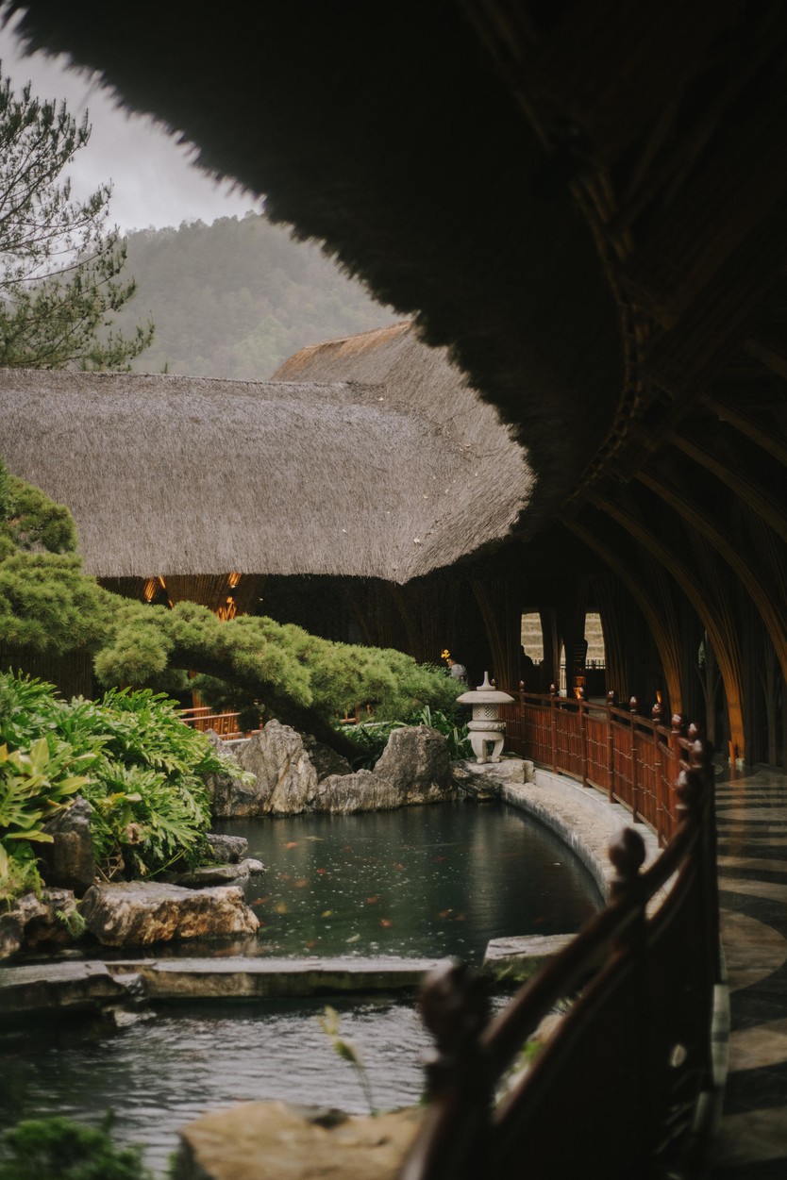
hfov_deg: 27.0
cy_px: 590
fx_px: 1639
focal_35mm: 50
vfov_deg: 39.6
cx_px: 394
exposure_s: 1/2000
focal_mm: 50
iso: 500
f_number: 1.8
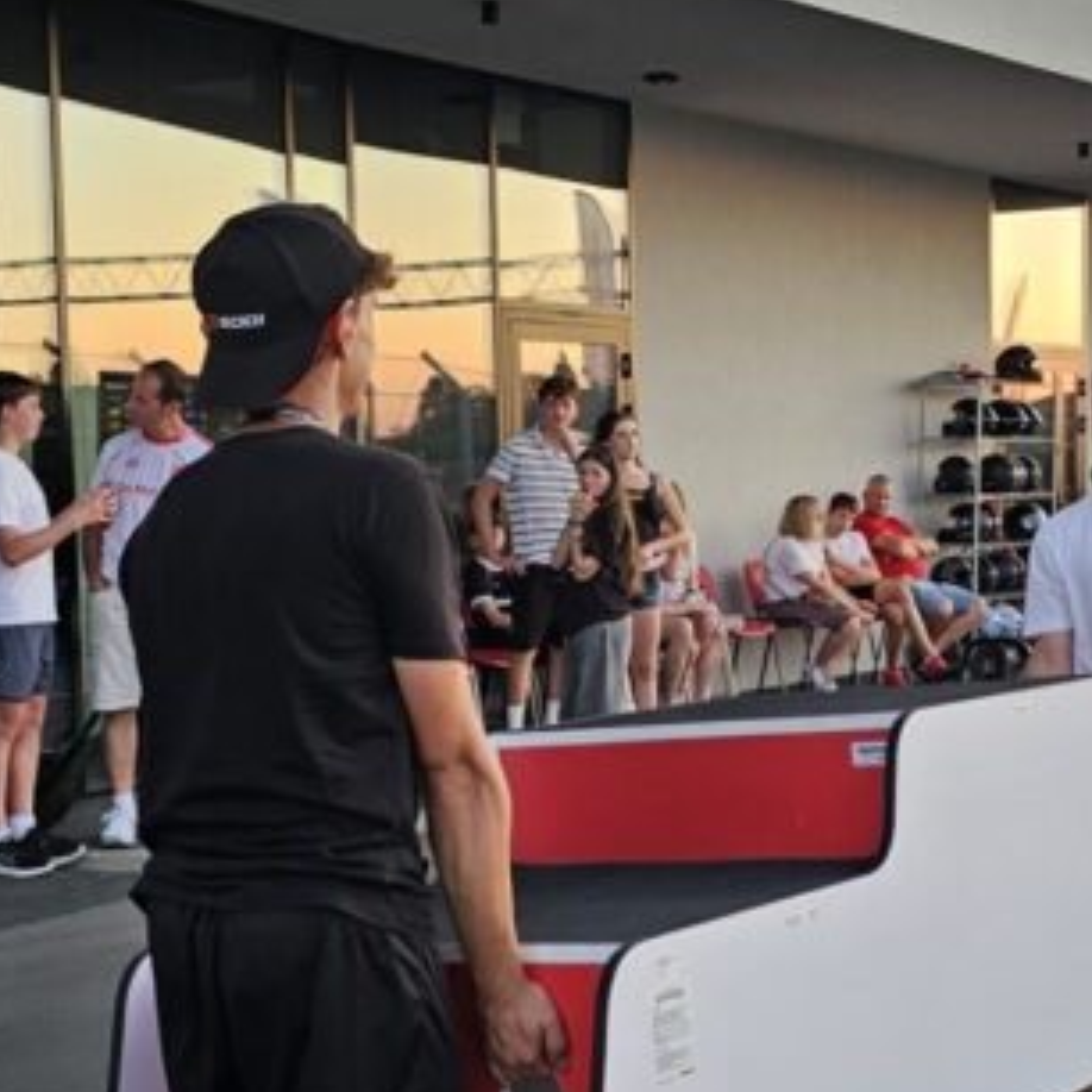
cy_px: 657
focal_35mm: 68
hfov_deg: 25.2
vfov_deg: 25.3
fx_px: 2427
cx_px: 728
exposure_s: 1/180
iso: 100
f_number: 1.7
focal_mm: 6.3
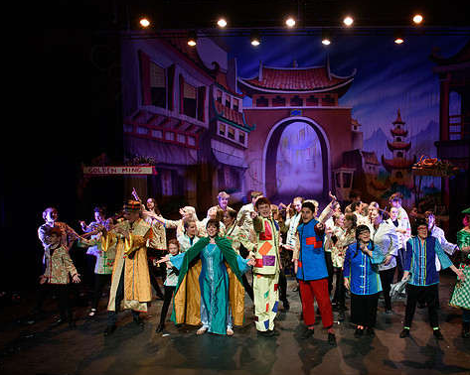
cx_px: 320
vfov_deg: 37.3
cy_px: 211
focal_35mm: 40
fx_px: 556
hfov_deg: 45.0
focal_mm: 27
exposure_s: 1/80
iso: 1250
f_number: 5.6
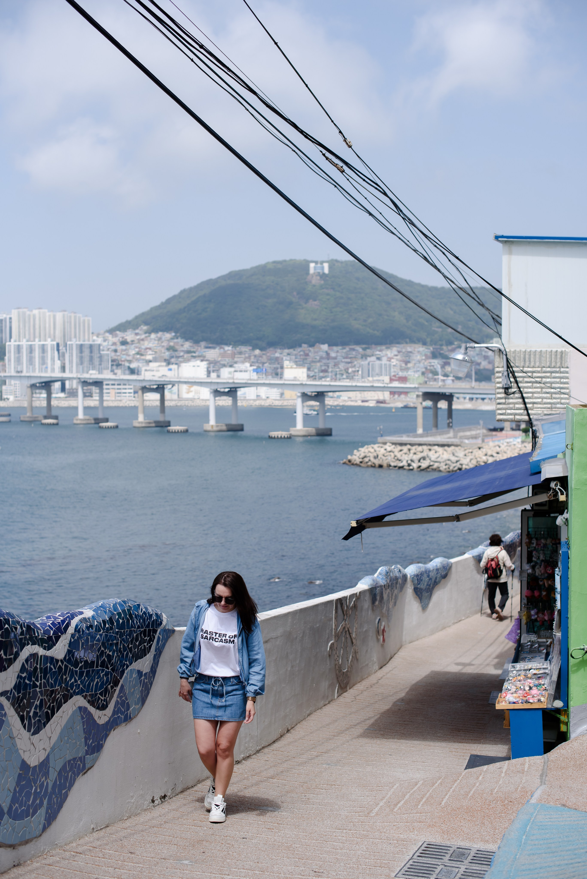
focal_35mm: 50
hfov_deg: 27.0
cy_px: 440
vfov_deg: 39.6
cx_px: 294
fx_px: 1222
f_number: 4
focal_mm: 50
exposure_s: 1/1250
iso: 100
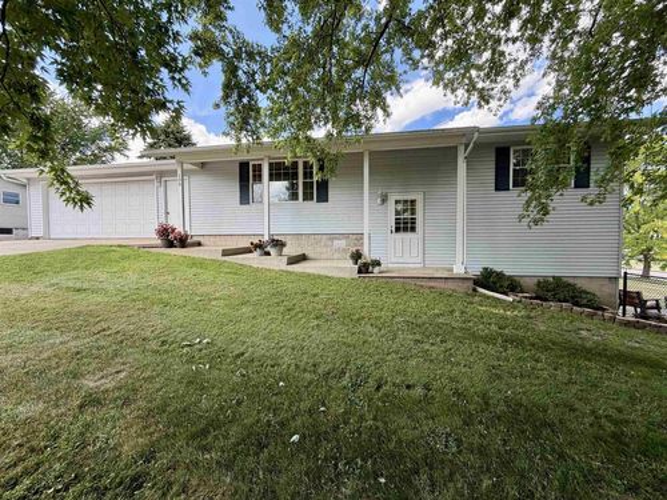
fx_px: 270
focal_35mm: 14
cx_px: 334
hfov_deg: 102.1
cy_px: 250
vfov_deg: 85.7
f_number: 2.2
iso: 50
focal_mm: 2.22
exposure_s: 1/233
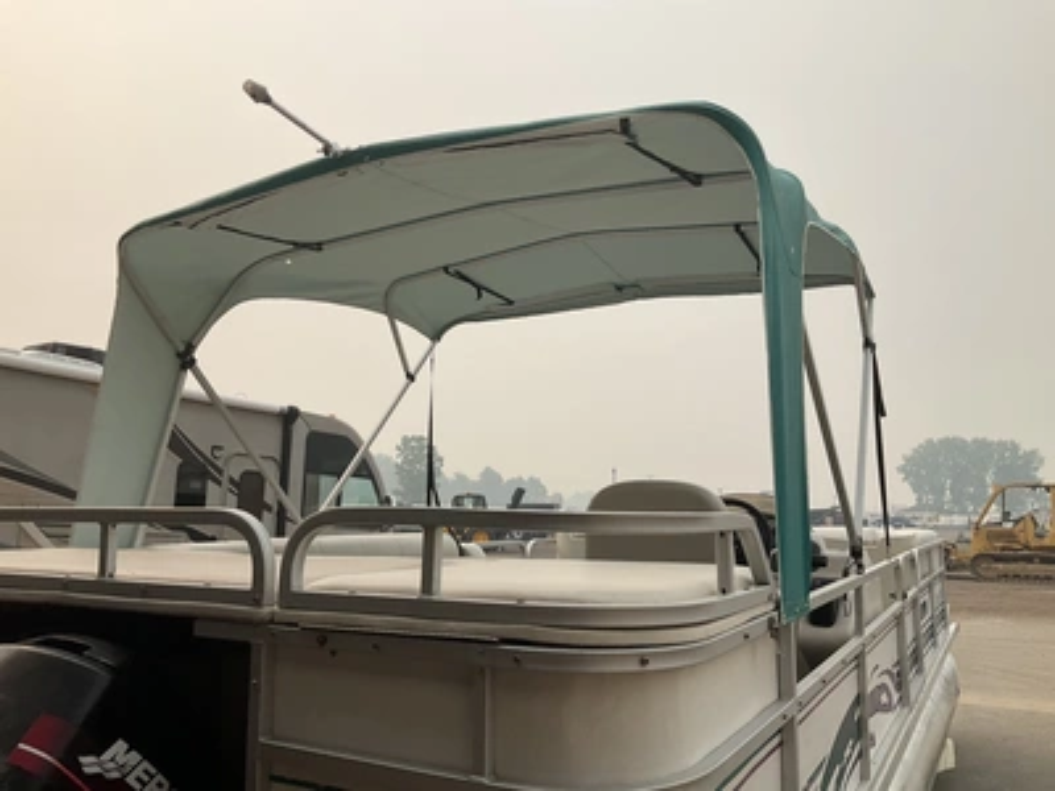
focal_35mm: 29
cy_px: 396
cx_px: 528
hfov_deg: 61.7
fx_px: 884
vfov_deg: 48.2
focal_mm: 3
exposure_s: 1/1912
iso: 25
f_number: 1.8
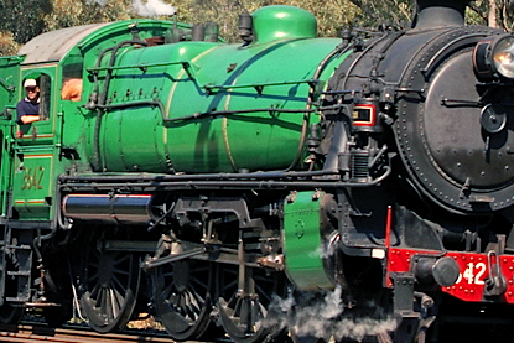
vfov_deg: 5.7
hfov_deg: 8.5
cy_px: -32
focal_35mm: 241
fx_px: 3449
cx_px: 20
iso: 200
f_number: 8
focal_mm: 55
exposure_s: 1/400
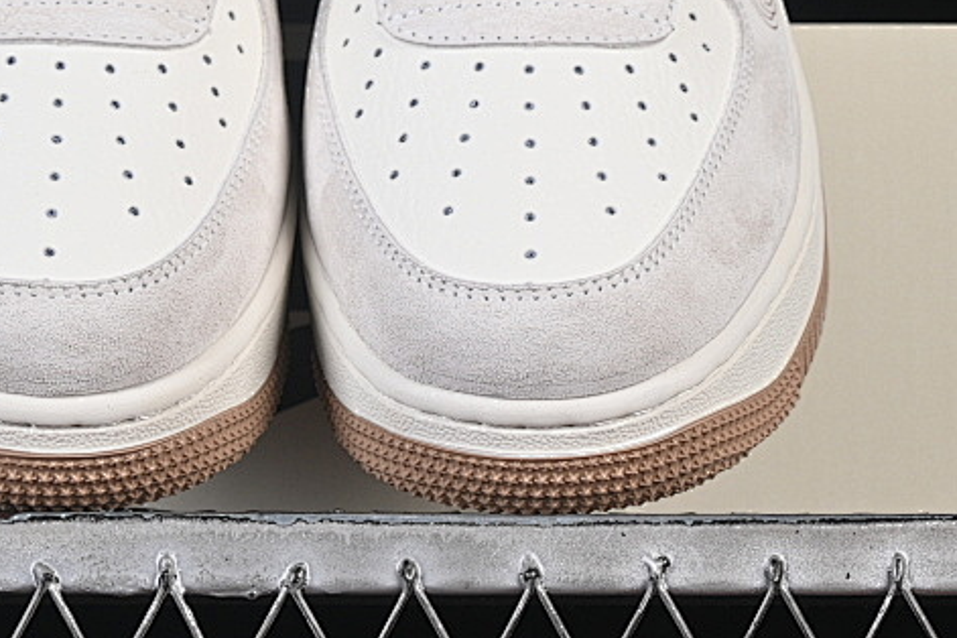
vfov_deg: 8.0
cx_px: 307
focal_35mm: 172
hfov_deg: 11.9
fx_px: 4572
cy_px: 53
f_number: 8
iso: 160
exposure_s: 1/80
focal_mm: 50
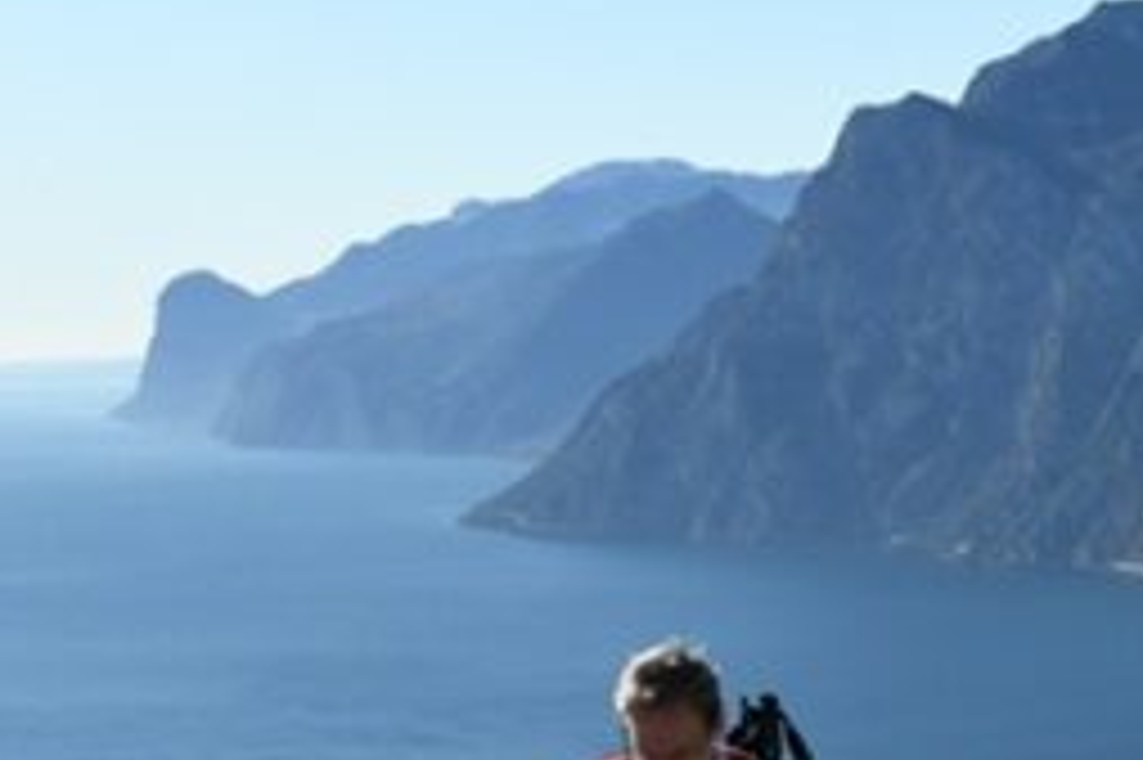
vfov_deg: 11.2
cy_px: 756
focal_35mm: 121
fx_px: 3839
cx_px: 675
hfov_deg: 16.9
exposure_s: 1/8000
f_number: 5.6
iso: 1000
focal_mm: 32
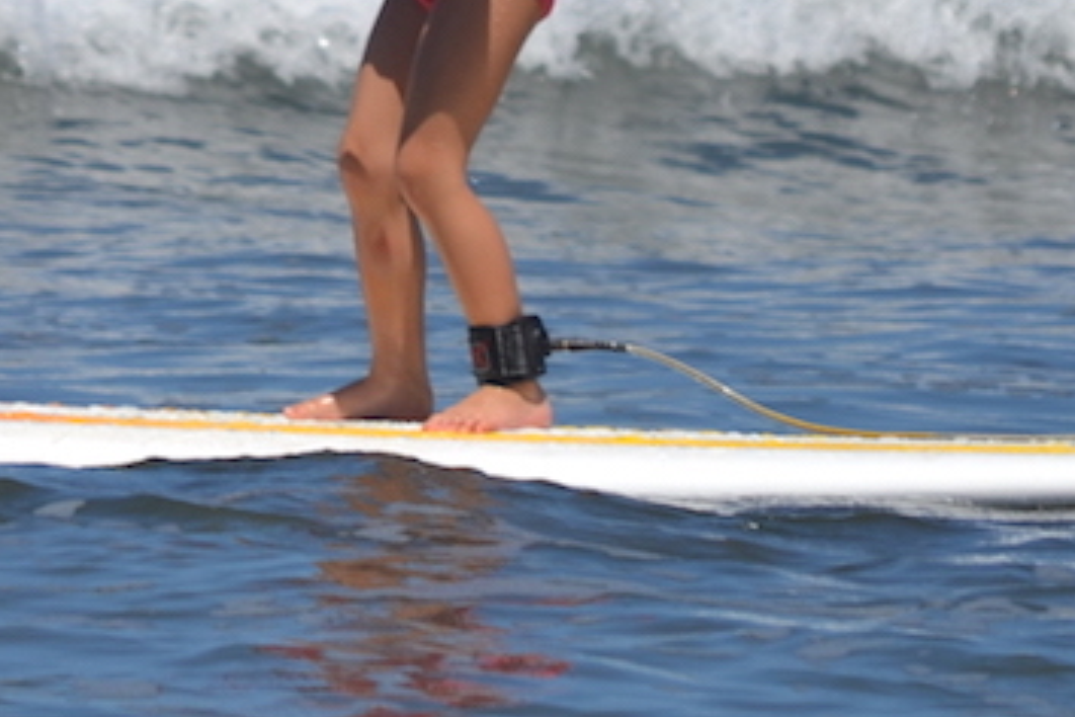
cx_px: 90
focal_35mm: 722
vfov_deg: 1.9
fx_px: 21569
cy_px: -88
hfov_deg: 2.9
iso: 100
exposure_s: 1/640
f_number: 6.3
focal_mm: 175
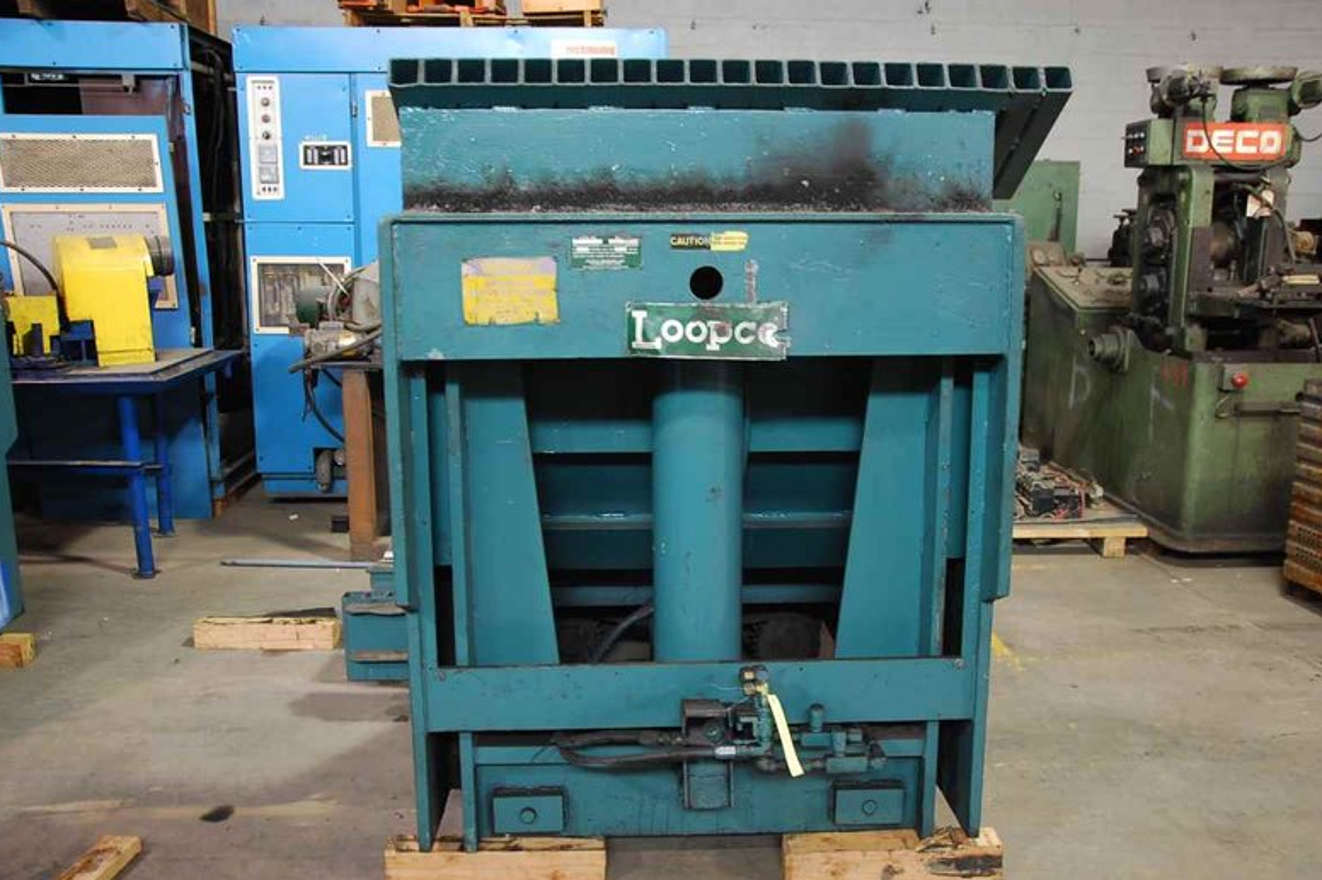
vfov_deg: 40.5
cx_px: 670
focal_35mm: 33
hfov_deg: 57.9
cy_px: 447
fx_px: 1194
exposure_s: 1/3
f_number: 3.8
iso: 400
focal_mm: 21
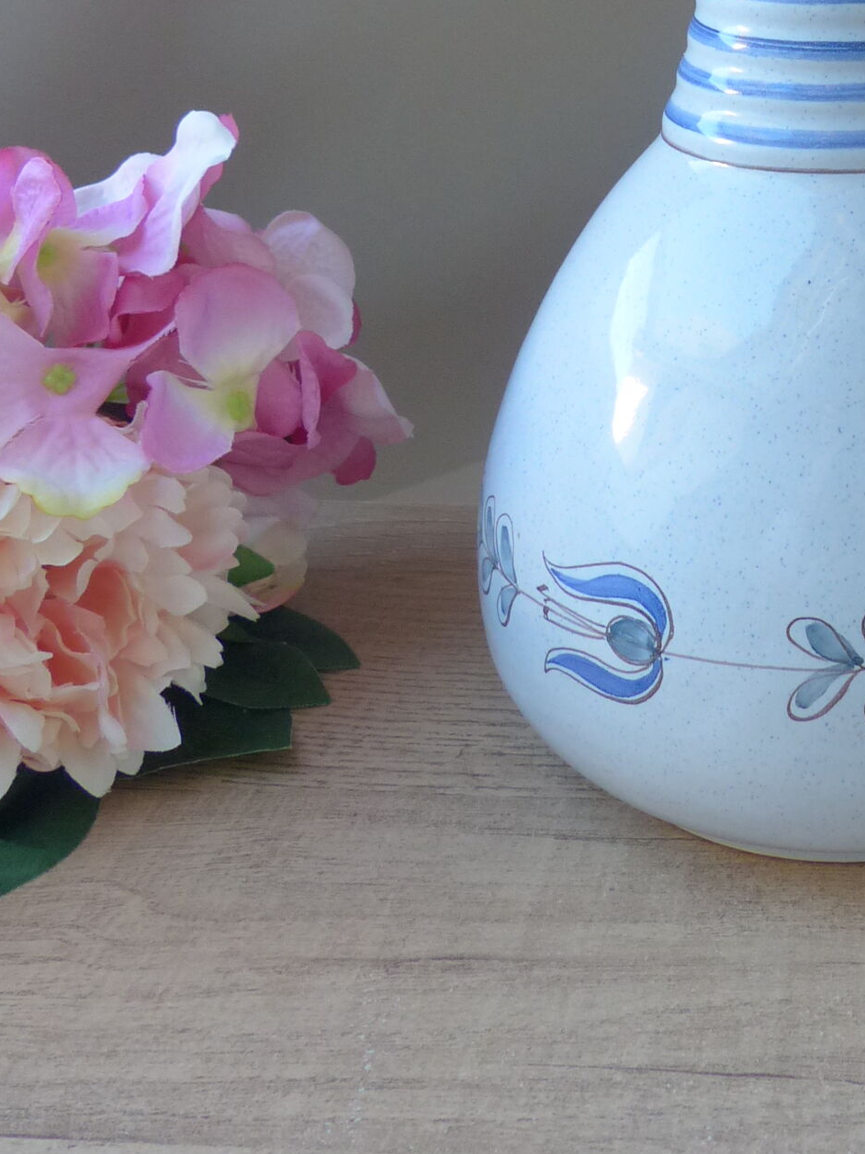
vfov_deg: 34.9
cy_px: 204
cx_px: 854
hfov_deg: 26.2
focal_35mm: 53
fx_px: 1766
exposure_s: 1/60
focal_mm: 4.5
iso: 160
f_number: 2.8
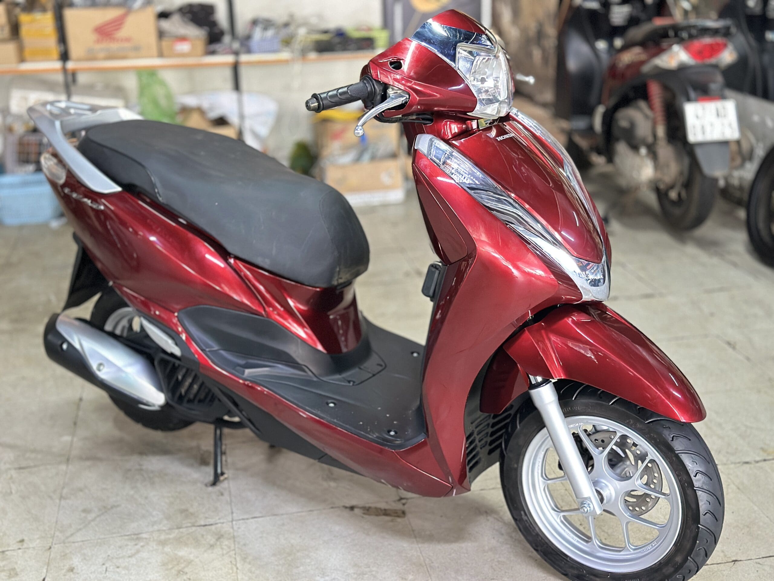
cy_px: 290
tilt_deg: -19.5
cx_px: 387
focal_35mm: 48
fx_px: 1073
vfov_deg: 30.3
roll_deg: +1.5
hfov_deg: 39.7
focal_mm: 6.86
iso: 800
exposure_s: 1/33
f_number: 1.78
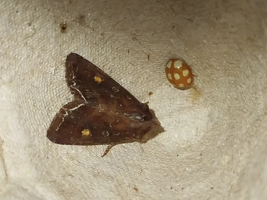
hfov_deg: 22.5
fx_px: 671
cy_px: 107
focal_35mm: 87
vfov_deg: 17.0
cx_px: 114
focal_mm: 5.31
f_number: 1.7
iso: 100
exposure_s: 1/50
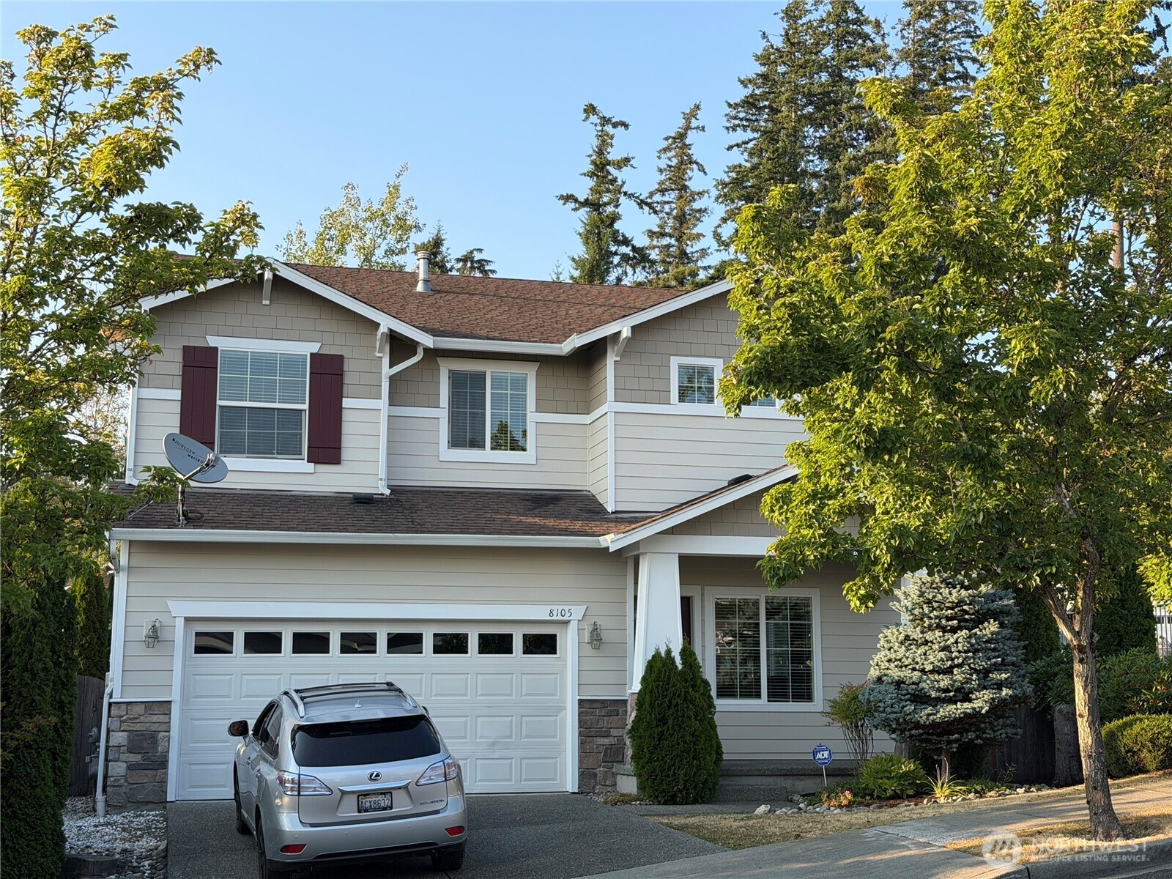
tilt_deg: +9.2
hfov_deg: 39.7
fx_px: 1625
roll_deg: -0.2
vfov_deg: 30.3
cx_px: 586
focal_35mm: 48
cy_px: 440
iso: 64
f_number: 1.78
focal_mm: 6.76
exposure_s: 1/1085
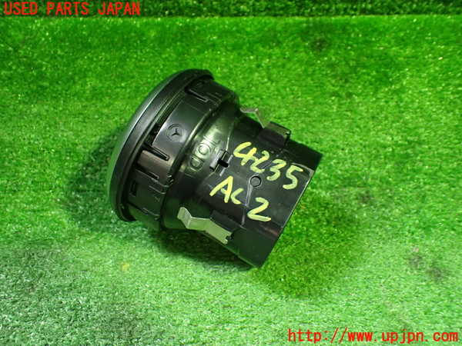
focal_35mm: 30
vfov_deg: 46.8
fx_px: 400
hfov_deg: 60.0
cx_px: 231
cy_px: 173
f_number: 2.3
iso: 800
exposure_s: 1/80
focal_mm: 5.4
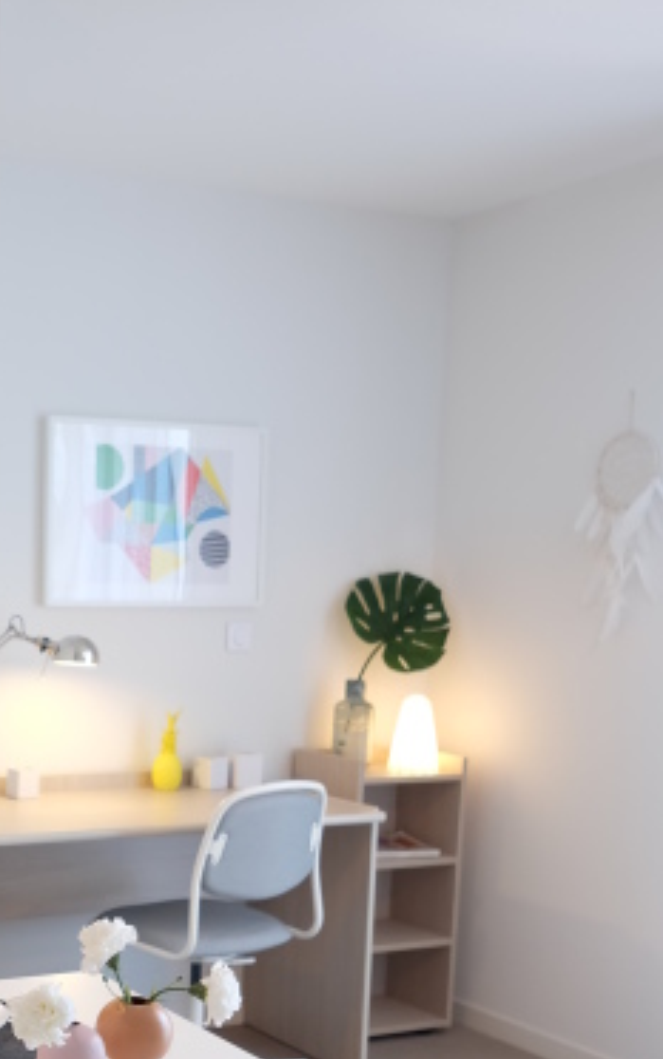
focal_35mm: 46
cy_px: 712
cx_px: -55
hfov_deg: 26.0
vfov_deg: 42.8
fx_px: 1328
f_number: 2.8
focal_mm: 14
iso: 200
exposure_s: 1/30
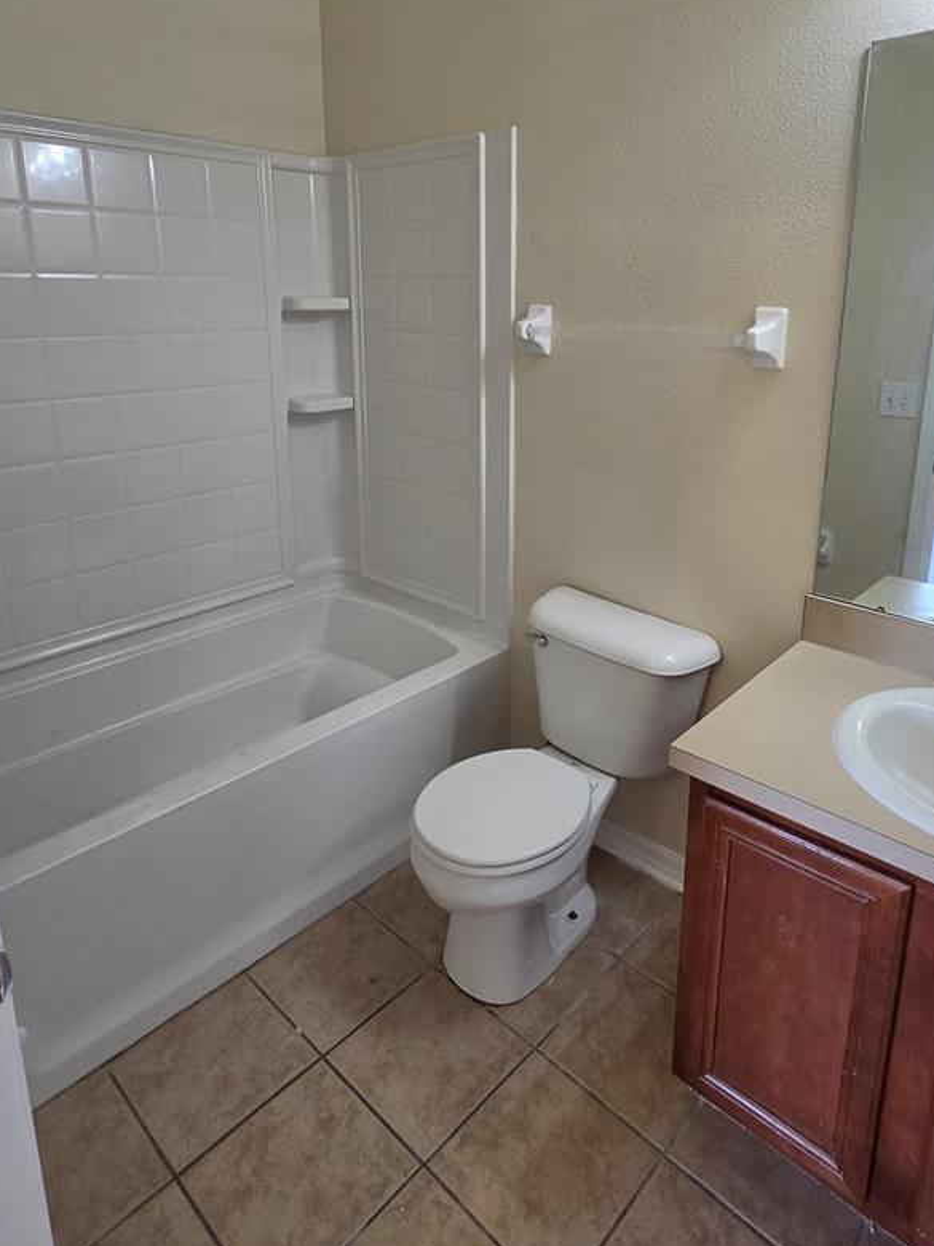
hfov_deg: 65.9
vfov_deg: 80.6
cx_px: 501
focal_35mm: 20
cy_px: 487
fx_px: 720
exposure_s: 1/120
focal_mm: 2.2
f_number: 2.2
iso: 200
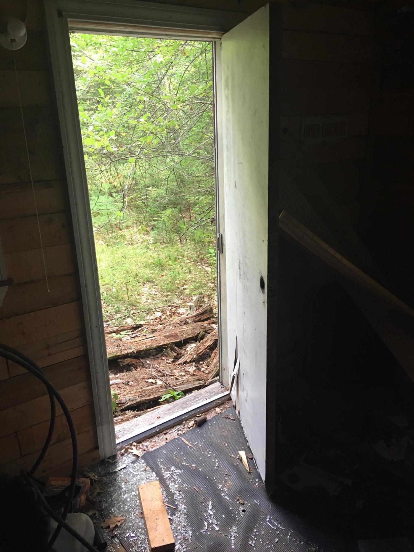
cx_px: 207
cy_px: 276
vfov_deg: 61.7
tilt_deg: -18.0
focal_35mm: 29
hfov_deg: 48.2
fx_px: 462
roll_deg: +0.4
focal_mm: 4.15
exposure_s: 1/15
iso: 64
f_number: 2.2
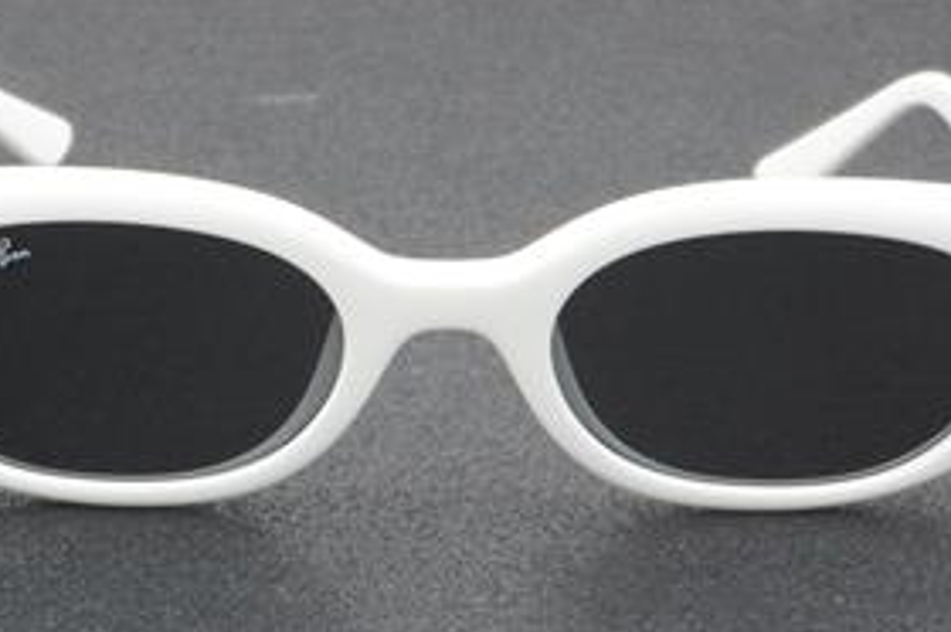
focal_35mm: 107
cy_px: 306
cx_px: 438
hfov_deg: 19.1
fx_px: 2823
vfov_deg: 12.8
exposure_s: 1.3
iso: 100
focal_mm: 50
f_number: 29
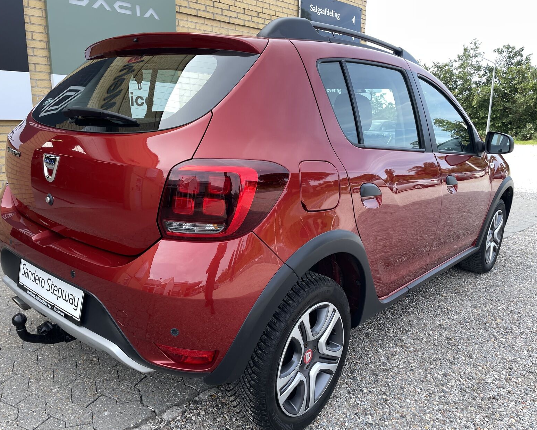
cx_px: 254
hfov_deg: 62.2
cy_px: 209
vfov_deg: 51.5
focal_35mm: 28
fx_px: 445
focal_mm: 4.2
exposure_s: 1/584
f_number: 1.6
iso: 32
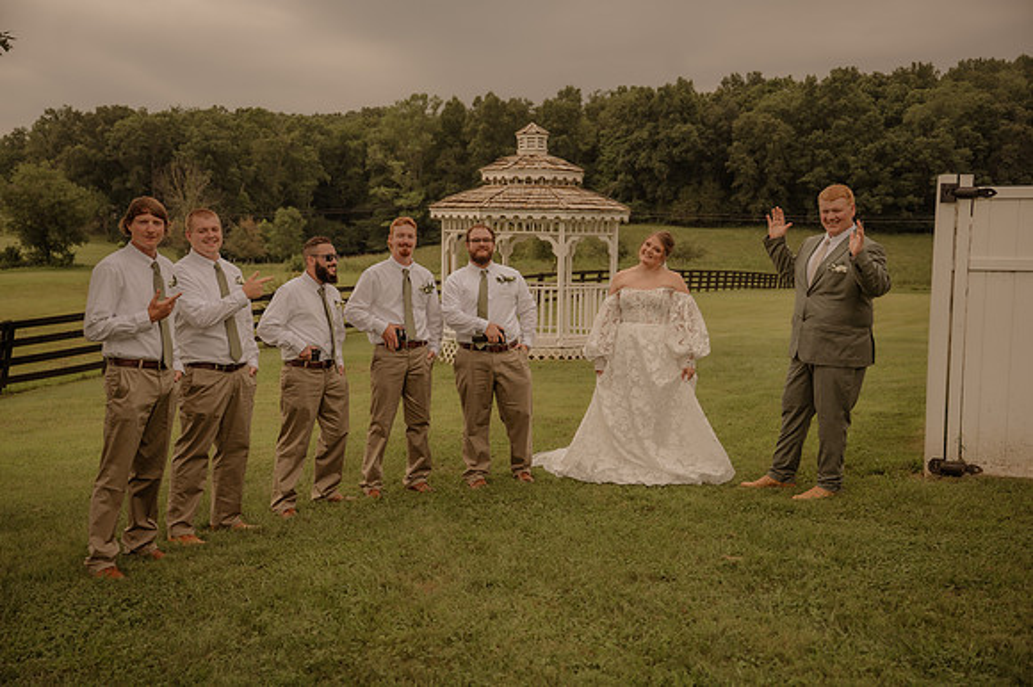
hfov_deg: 48.5
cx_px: 516
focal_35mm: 40
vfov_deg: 33.4
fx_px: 1147
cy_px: 344
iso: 250
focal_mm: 40
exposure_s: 1/800
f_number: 3.2
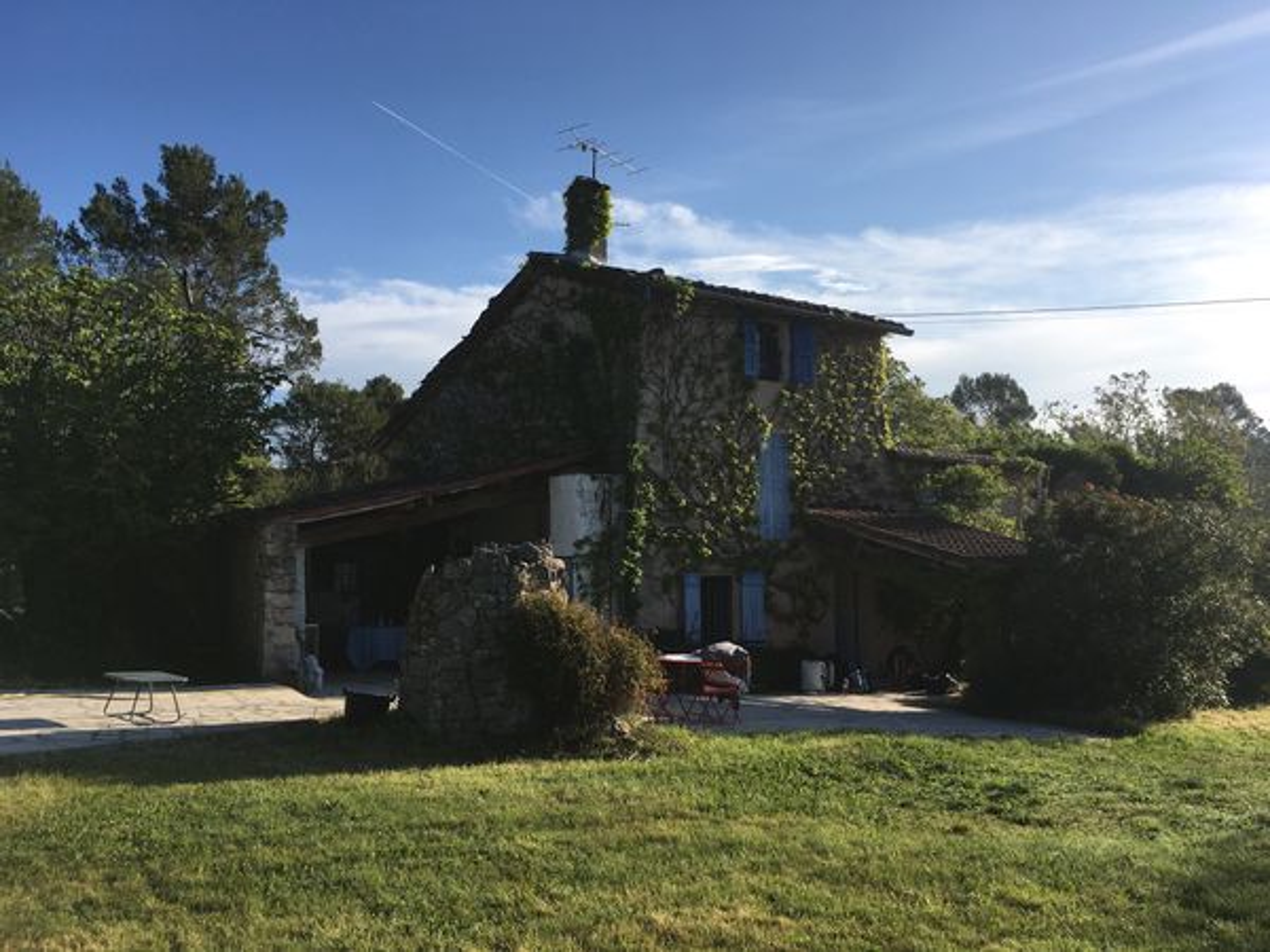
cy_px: 476
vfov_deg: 48.2
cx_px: 635
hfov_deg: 61.7
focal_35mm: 29
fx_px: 1064
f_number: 2.2
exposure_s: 1/1789
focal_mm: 4.15
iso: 25
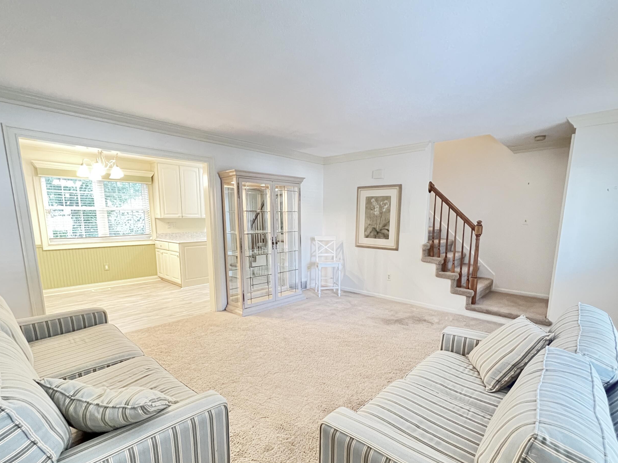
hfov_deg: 94.5
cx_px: 317
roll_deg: -0.1
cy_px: 268
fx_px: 286
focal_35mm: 16
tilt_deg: -9.5
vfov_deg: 77.5
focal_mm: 1.57
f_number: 1.8
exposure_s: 1/30
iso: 1250
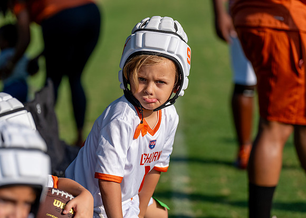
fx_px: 1270
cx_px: 154
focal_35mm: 146
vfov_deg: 9.8
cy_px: 113
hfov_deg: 13.7
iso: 200
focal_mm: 125
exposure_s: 1/4000
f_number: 2.8
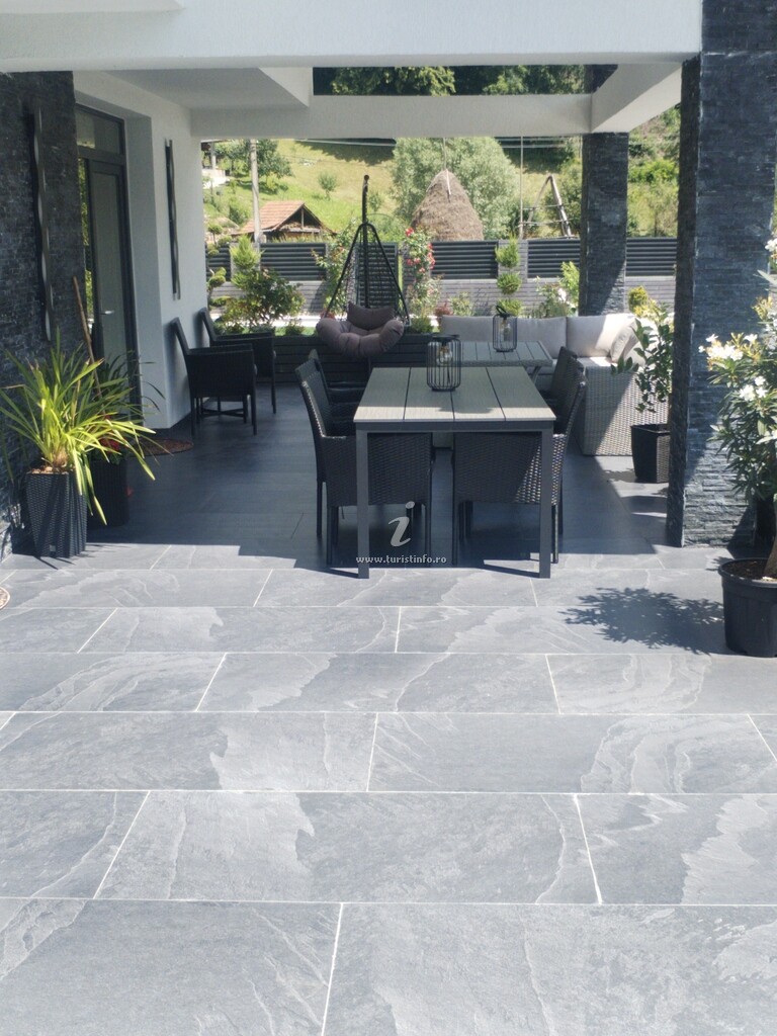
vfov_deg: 40.4
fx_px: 1407
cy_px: 518
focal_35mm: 47
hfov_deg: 30.9
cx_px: 388
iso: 100
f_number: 1.8
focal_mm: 4.75
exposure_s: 1/731
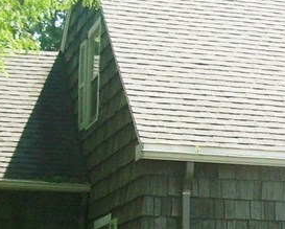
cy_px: 198
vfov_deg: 11.1
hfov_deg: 13.2
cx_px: 396
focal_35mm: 139
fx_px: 1174
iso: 50
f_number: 4.6
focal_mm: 6.3
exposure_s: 1/250
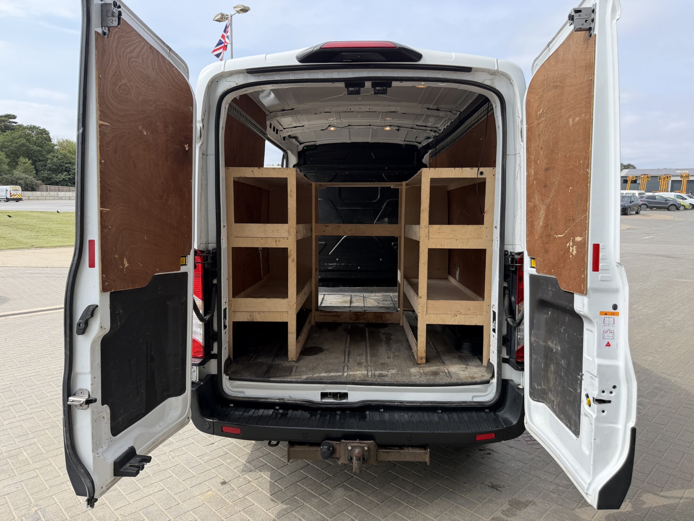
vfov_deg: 56.8
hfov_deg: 71.6
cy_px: 260
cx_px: 347
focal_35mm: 24
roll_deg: +0.2
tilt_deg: -7.1
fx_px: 481
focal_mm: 6.76
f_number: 1.78
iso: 100
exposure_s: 1/2110
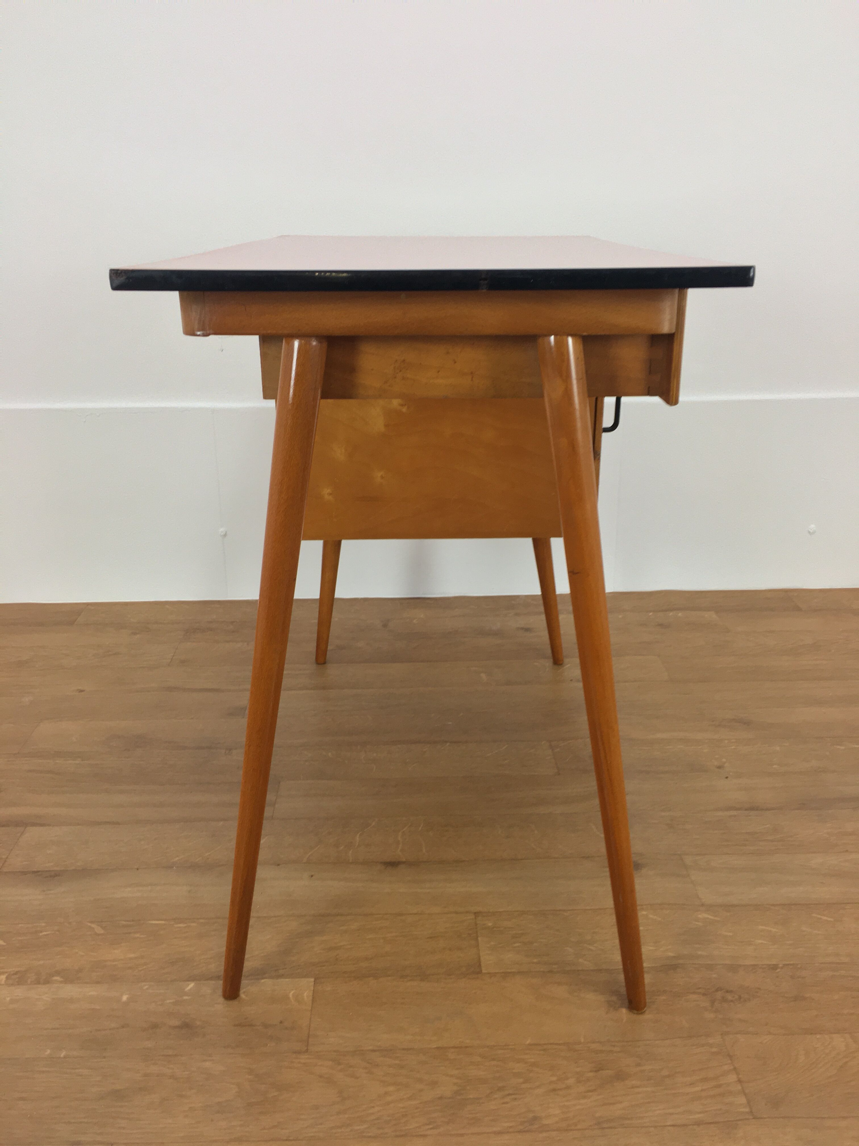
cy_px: 573
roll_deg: +0.1
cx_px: 430
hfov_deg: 48.2
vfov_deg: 61.7
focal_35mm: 29
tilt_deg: -20.0
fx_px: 960
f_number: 2.2
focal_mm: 4.15
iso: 50
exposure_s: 1/33
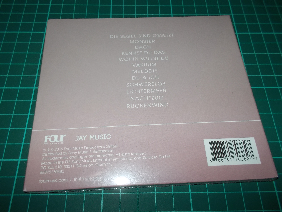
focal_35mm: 29
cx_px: 141
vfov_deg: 48.2
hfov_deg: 61.7
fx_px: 236
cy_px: 106
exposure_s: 1/30
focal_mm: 4.1
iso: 200
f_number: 3.3
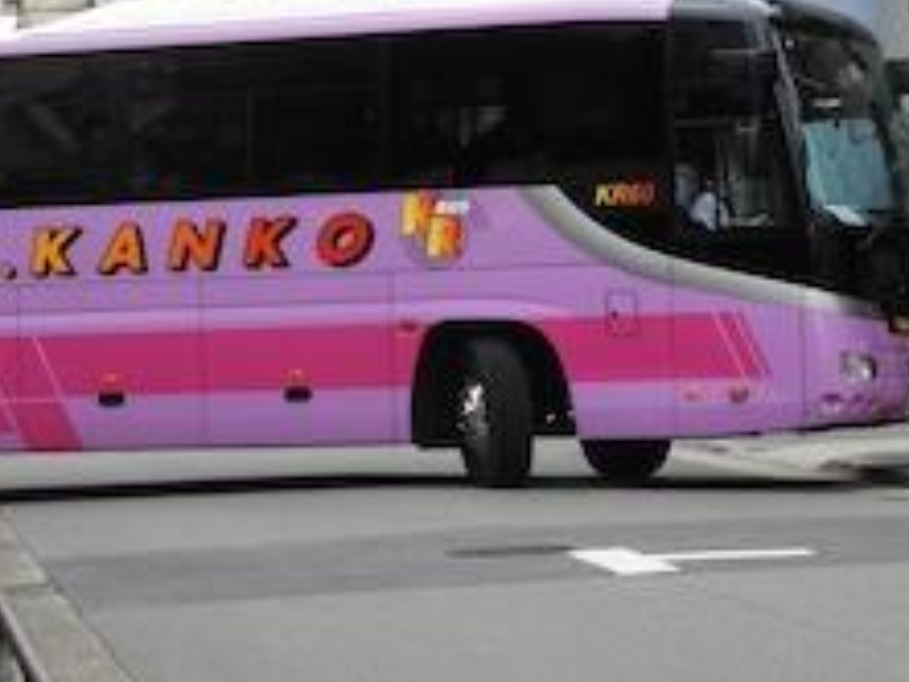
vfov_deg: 8.6
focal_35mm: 172
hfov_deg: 11.5
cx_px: 510
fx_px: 4519
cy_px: 263
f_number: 4.8
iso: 100
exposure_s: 1/125
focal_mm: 17
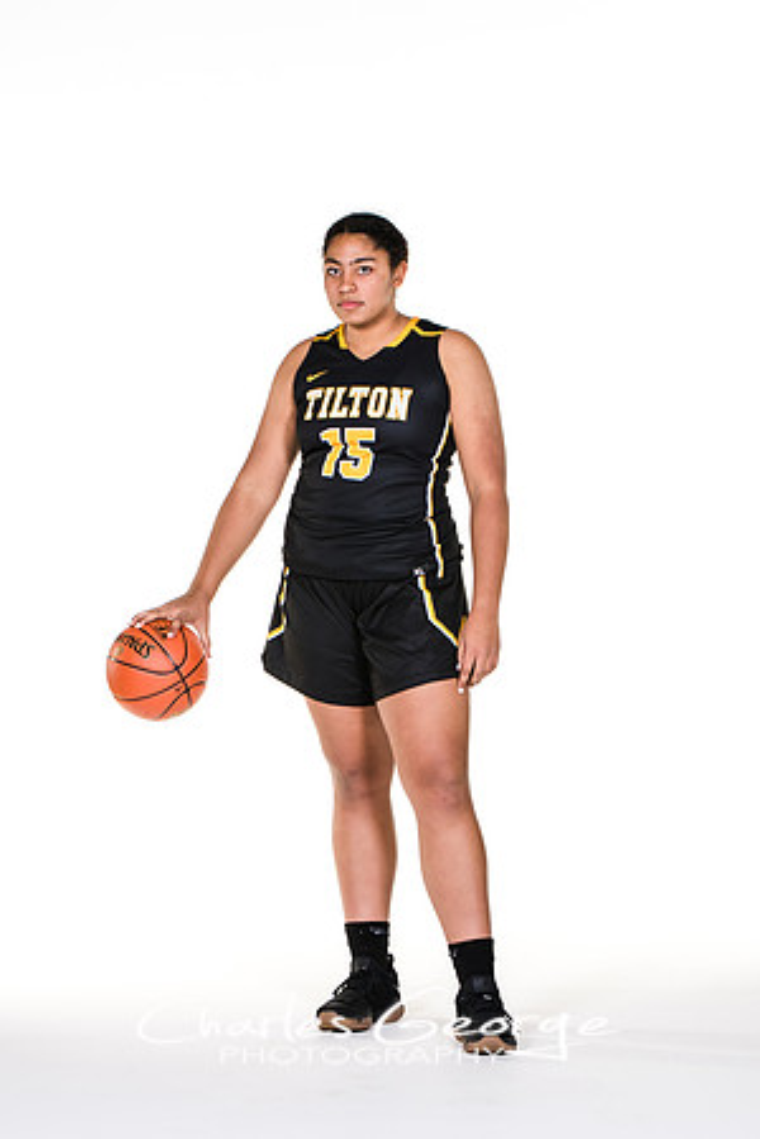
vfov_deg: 15.9
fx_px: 4085
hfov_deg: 10.6
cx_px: 380
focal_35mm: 129
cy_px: 570
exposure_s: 1/160
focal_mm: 86
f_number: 6.3
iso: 200
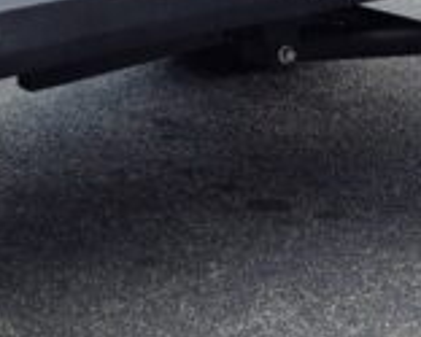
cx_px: -200
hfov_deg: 12.5
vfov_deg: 9.5
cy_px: -429
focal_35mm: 147
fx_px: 1833
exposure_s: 1/1152
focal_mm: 5.4
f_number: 1.8
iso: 25
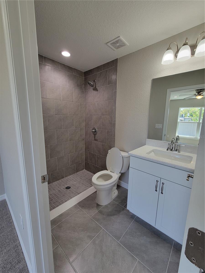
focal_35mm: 13
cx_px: 102
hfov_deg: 89.9
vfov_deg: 106.2
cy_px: 136
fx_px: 103
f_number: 2.2
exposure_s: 1/60
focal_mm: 2.2
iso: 64
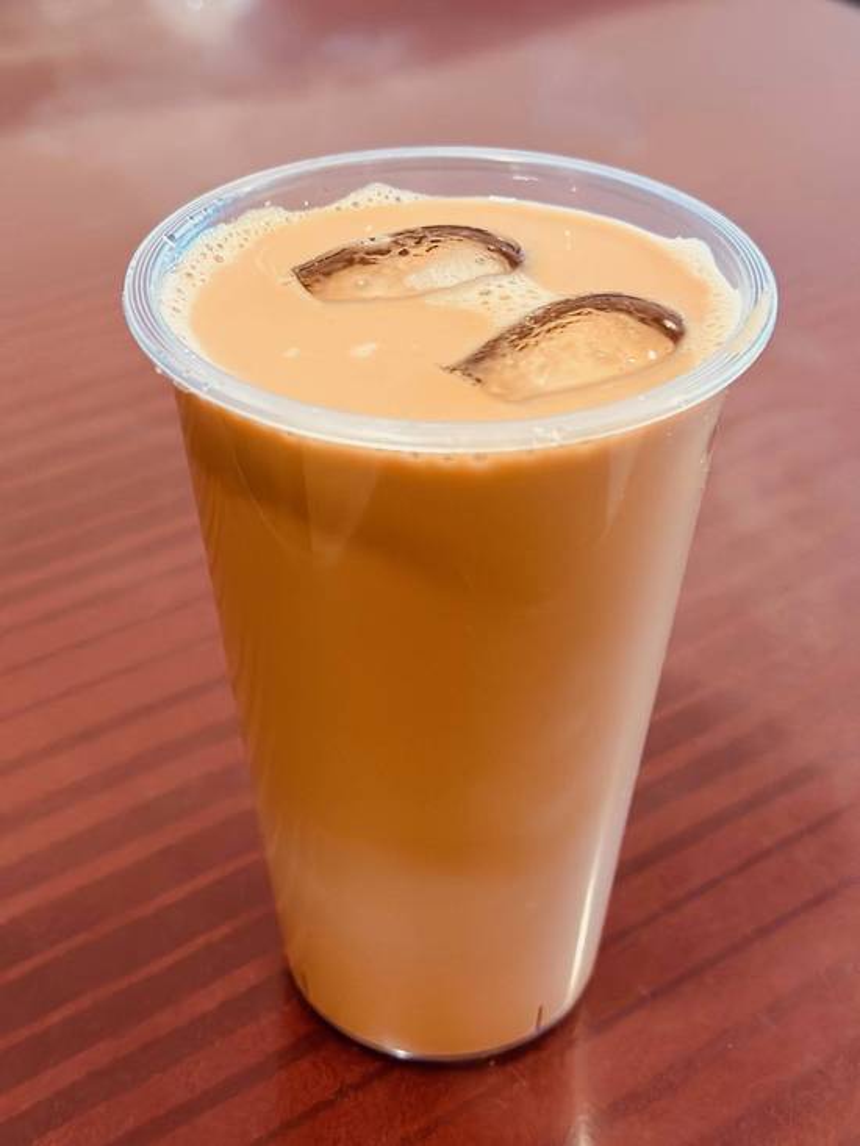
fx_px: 1590
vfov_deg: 39.7
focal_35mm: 48
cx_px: 430
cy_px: 573
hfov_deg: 30.3
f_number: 1.78
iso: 640
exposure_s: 1/30
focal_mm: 6.86
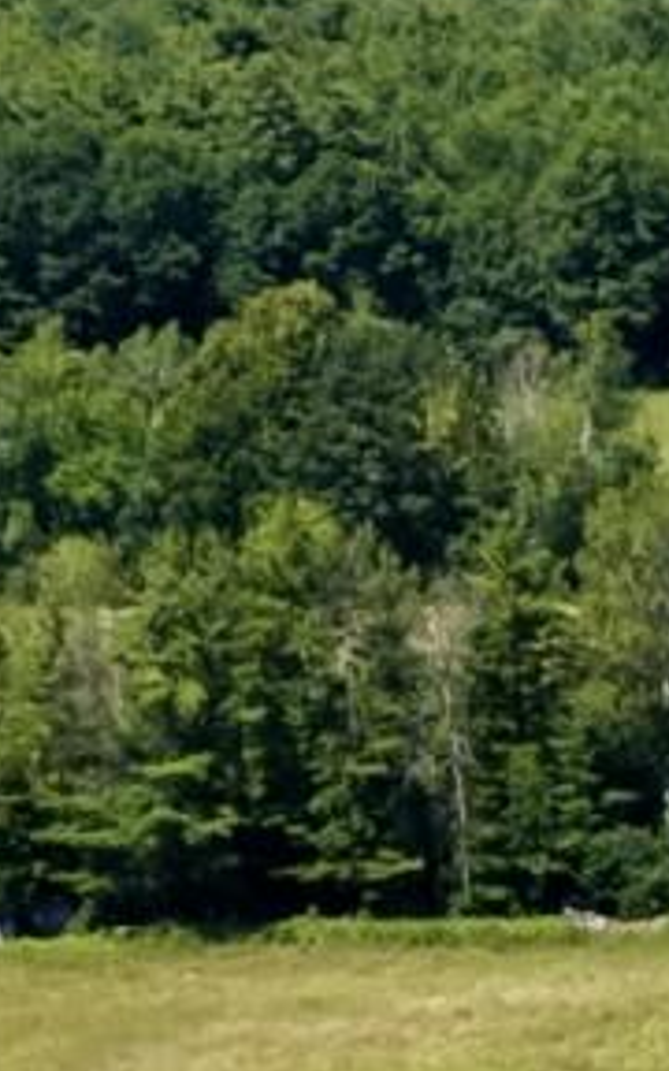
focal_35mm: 265
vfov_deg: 7.9
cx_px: 3672
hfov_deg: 4.2
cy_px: 1160
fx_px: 7731
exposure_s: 1/4000
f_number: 1.8
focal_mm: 8.67
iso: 200
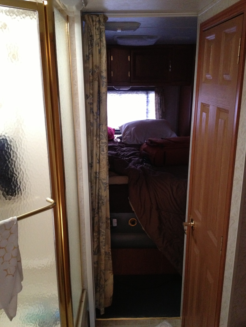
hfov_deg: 40.7
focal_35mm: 35
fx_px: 332
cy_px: 164
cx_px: 123
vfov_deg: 52.6
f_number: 2.4
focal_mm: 4.28
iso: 400
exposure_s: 1/15
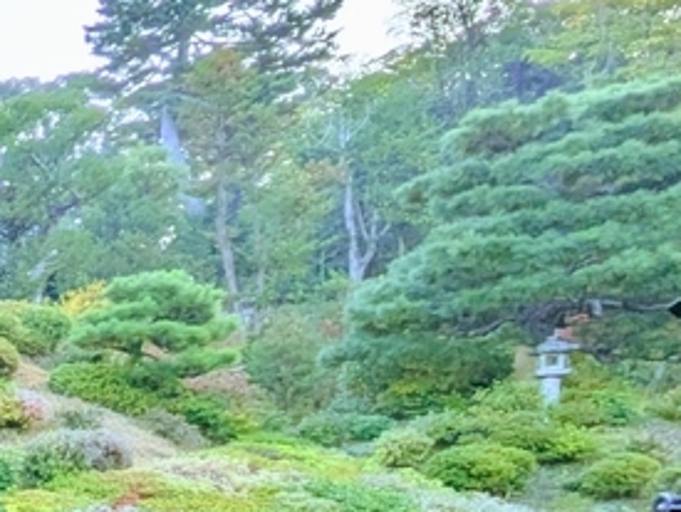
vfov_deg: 22.5
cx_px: -575
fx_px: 1202
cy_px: 580
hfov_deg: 20.7
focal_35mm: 61
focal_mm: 1.83
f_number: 2.2
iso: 37
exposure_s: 1/268
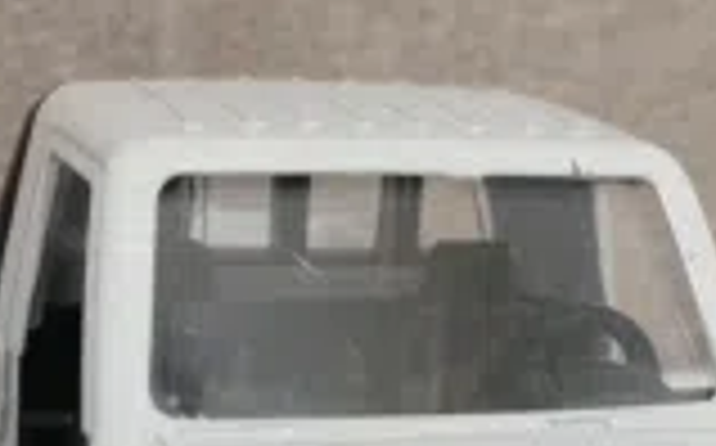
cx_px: 437
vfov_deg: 12.0
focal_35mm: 107
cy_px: 482
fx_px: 2086
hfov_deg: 19.5
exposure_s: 1/20
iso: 825
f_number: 1.8
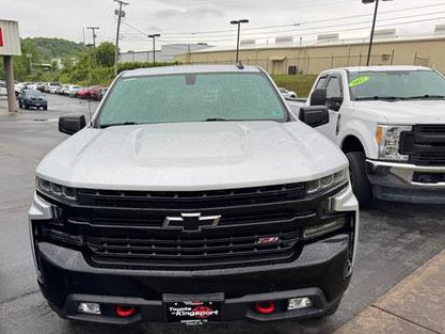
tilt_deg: -11.7
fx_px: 373
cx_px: 187
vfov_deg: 48.0
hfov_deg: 61.3
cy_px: 196
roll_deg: -0.2
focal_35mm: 29
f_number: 1.78
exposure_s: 1/1818
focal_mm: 6.76
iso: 80
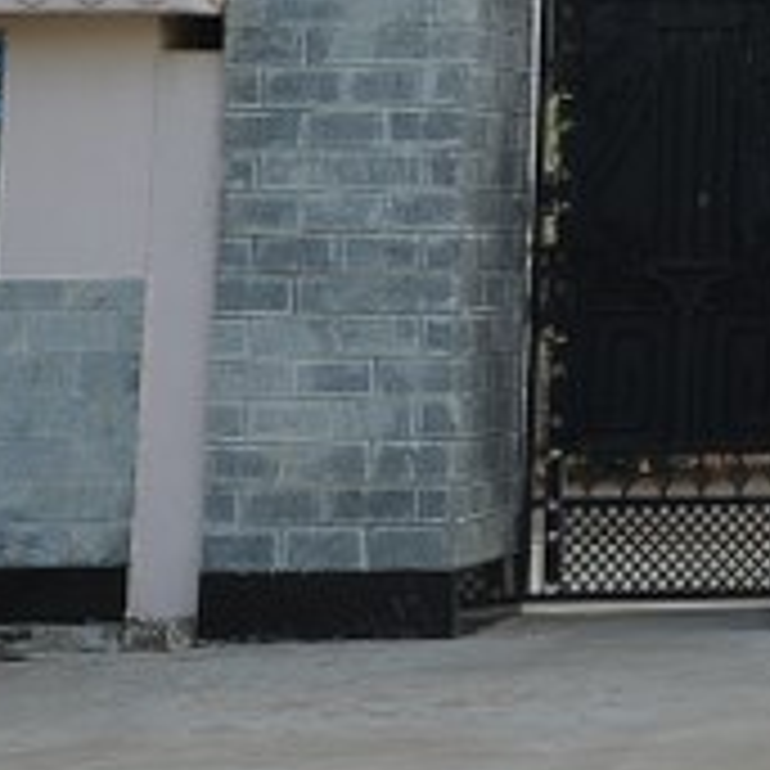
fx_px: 4102
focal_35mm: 163
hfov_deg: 9.8
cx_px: 1666
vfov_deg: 10.3
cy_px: -421
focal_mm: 32
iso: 400
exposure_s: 1/200
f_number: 9
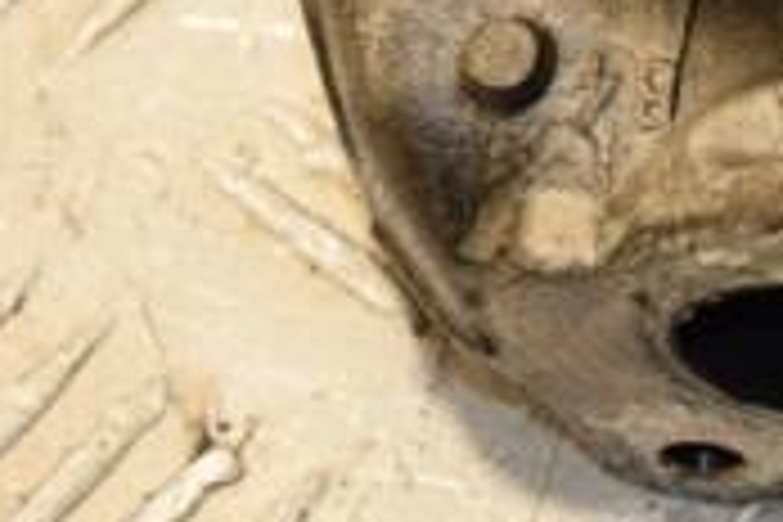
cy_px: -130
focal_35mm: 389
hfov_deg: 5.3
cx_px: 1228
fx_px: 8454
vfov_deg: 3.5
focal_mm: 75
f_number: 5.3
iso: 800
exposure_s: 1/100
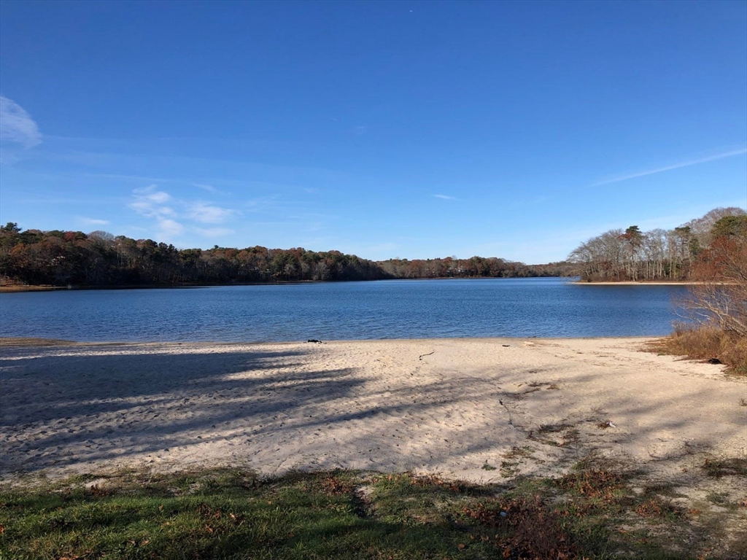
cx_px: 374
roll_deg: +1.0
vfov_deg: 49.7
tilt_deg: +0.0
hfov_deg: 63.4
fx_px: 604
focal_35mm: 28
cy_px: 280
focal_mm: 3.99
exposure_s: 1/2183
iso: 20
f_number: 1.8
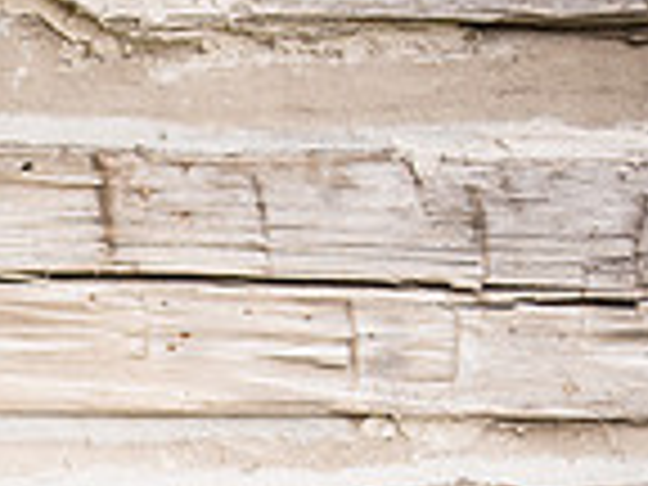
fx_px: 6870
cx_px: -436
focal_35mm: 367
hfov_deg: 5.3
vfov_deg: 4.0
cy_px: 794
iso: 200
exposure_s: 1/30
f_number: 2.8
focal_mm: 95
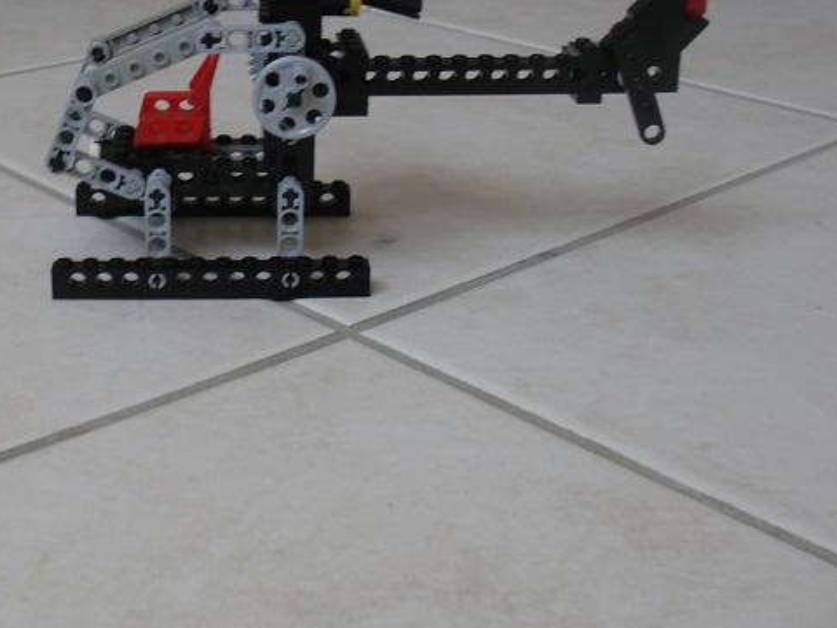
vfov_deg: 24.2
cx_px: 206
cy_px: 187
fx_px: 1451
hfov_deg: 31.6
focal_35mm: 60
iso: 125
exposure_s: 1/60
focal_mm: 6.3
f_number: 2.8
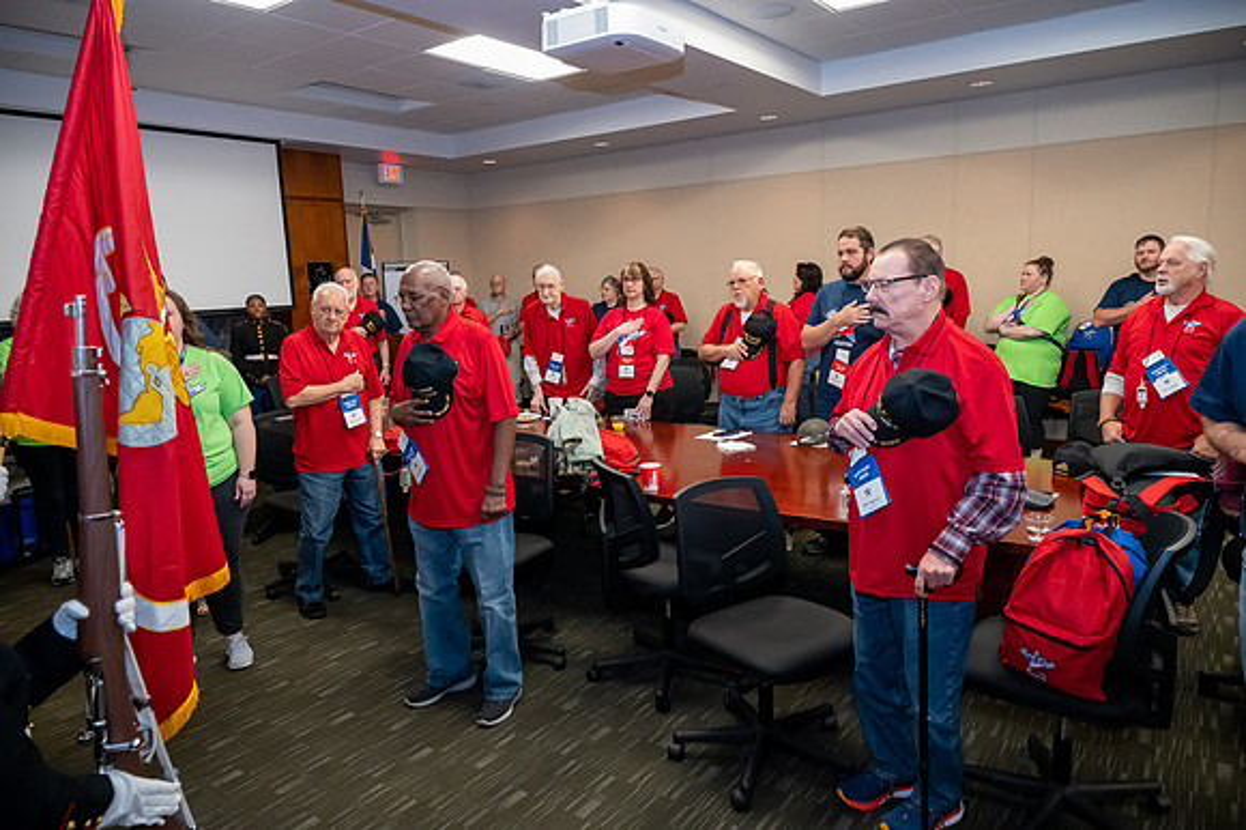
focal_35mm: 24
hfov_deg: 73.8
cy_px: 415
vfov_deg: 53.1
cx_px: 623
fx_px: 830
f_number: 5
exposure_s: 1/160
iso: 10000
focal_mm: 24
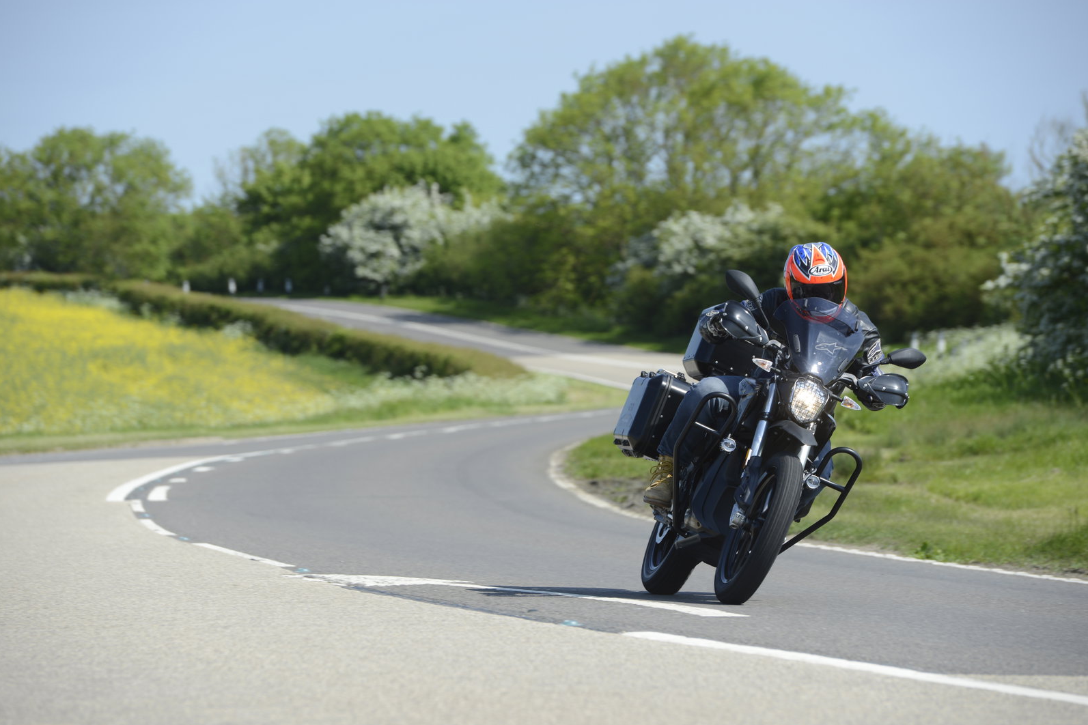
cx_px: 543
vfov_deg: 6.8
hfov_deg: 10.2
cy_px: 362
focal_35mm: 201
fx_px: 6074
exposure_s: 1/500
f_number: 5.6
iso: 200
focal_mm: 200
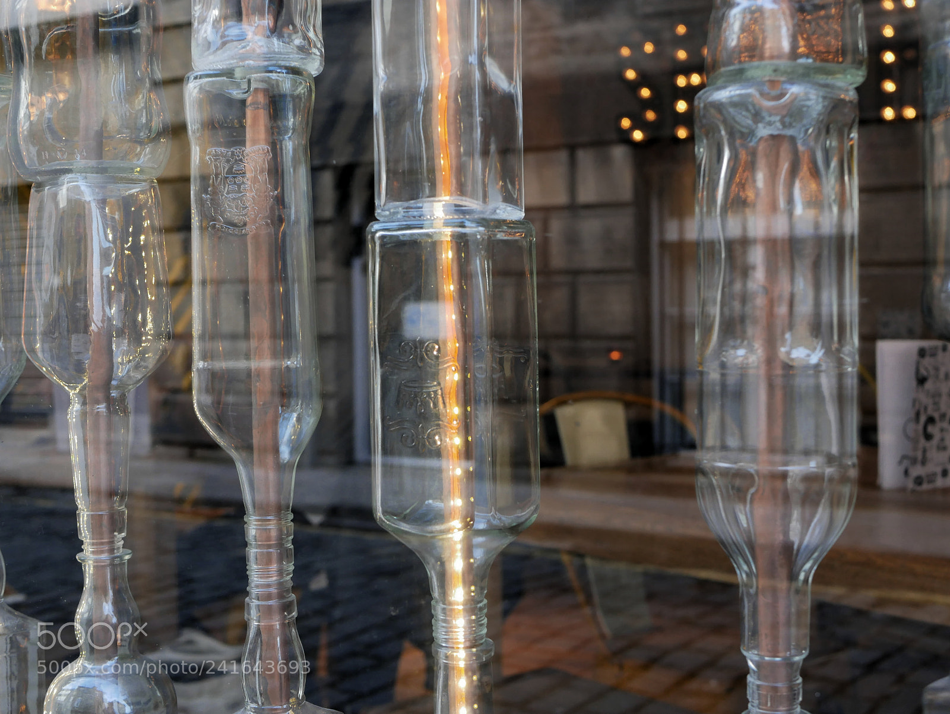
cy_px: 357
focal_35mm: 50
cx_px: 475
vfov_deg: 29.1
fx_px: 1373
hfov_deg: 38.2
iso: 500
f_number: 4.5
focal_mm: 25
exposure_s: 1/30
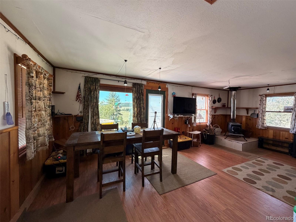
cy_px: 111
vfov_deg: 85.7
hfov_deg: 102.1
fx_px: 120
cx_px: 148
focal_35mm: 14
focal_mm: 2.22
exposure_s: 1/121
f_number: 2.2
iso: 320
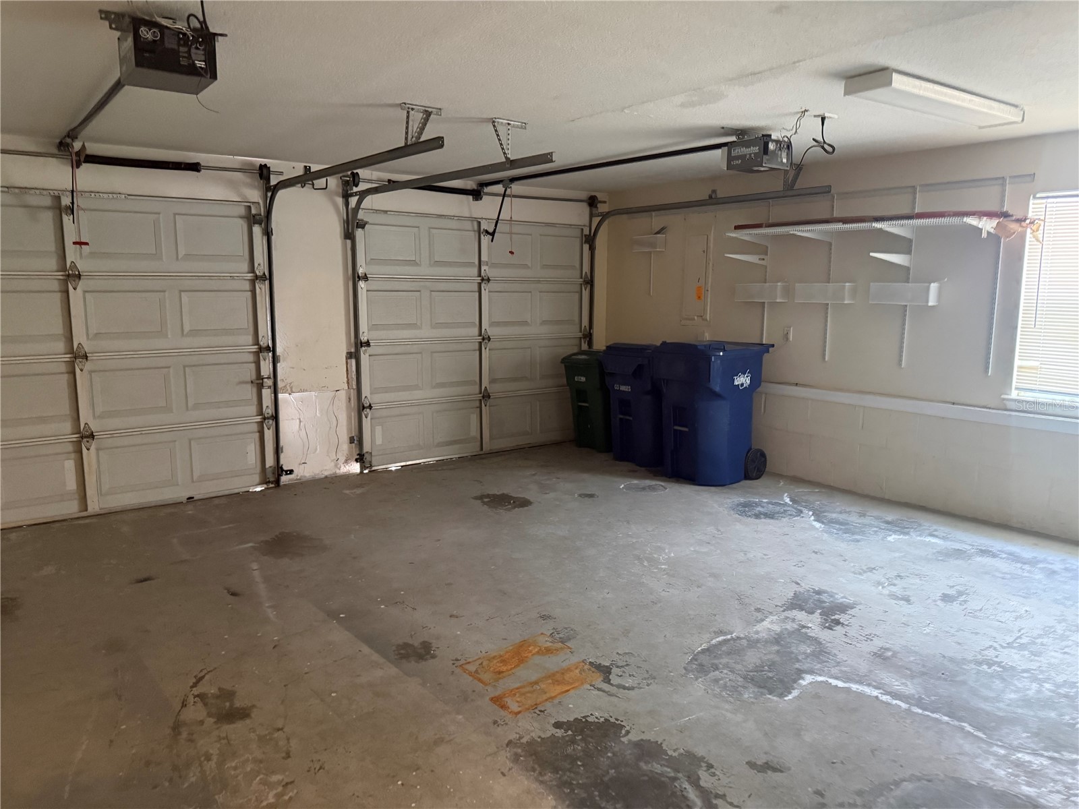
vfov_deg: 56.8
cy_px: 404
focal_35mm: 24
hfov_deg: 71.6
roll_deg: -0.4
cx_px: 540
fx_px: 748
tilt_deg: -6.9
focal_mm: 6.76
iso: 1000
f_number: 1.78
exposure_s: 1/40
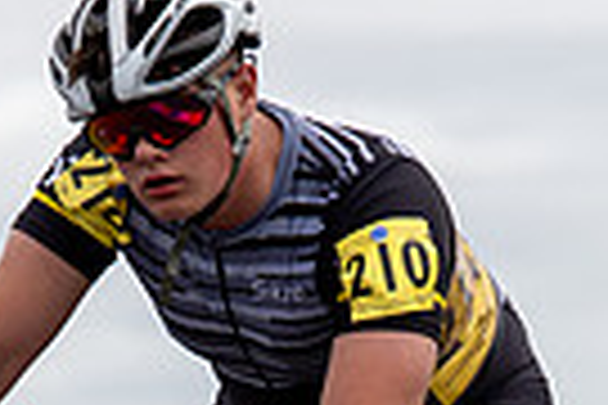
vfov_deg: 2.7
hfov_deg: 4.1
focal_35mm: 502
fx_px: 8478
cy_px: 645
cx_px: 40
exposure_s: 1/1000
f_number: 3.5
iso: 125
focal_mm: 74
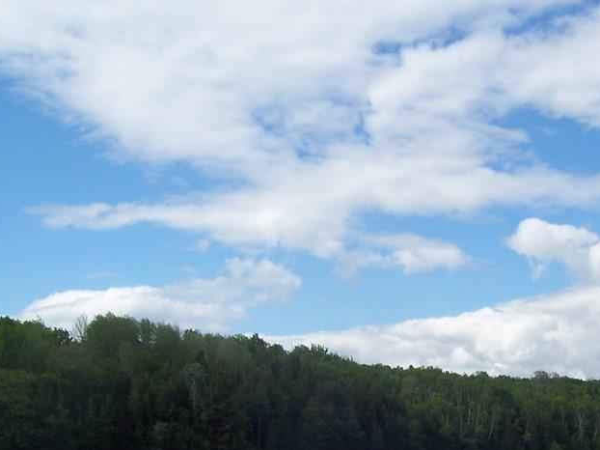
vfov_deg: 25.7
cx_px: 411
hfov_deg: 34.0
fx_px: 970
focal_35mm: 56
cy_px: 355
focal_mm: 5.6
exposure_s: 1/500
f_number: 5.6
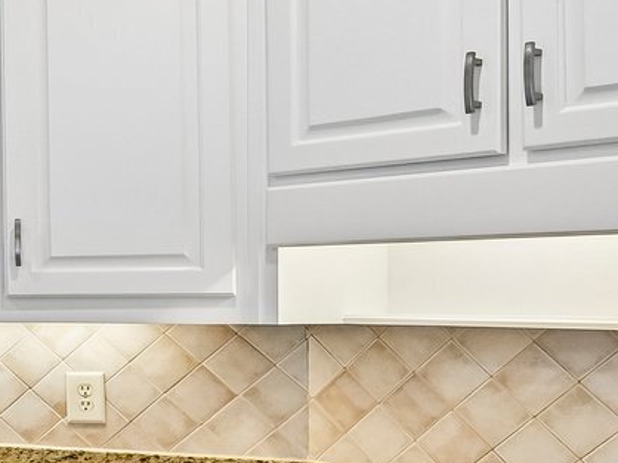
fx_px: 1178
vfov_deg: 22.2
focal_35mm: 66
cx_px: -587
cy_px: 294
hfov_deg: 19.2
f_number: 8
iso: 320
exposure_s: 1/15
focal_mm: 14
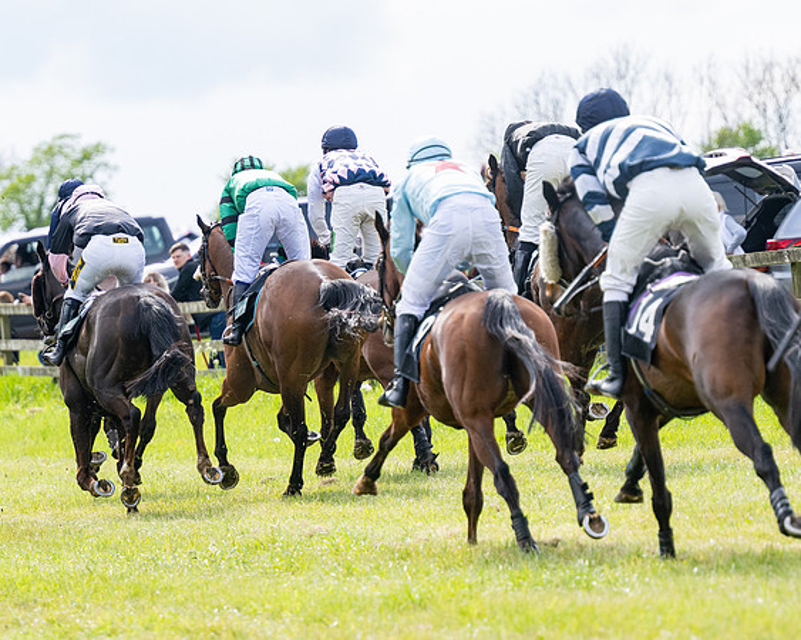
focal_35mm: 329
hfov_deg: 5.9
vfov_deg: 4.7
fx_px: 7797
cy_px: 320
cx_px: 349
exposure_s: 1/2000
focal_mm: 195
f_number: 4
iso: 400
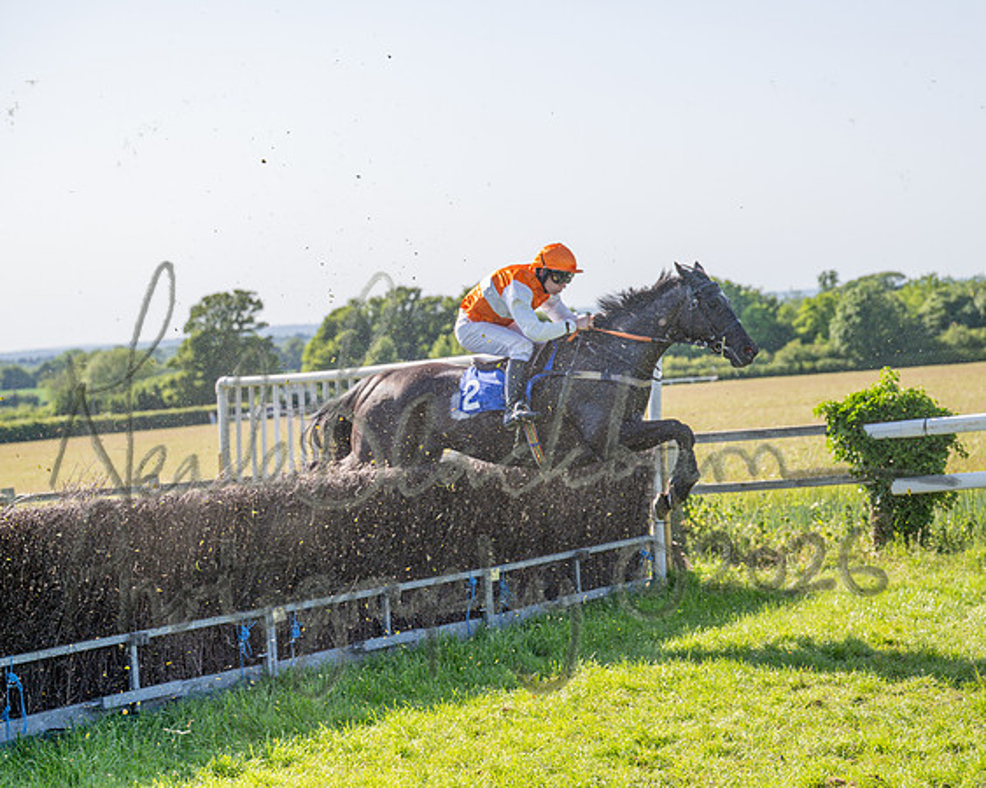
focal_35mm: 79
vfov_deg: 19.4
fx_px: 2301
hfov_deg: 24.2
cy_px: 394
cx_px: 493
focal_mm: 70
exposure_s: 1/1600
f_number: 4
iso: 200
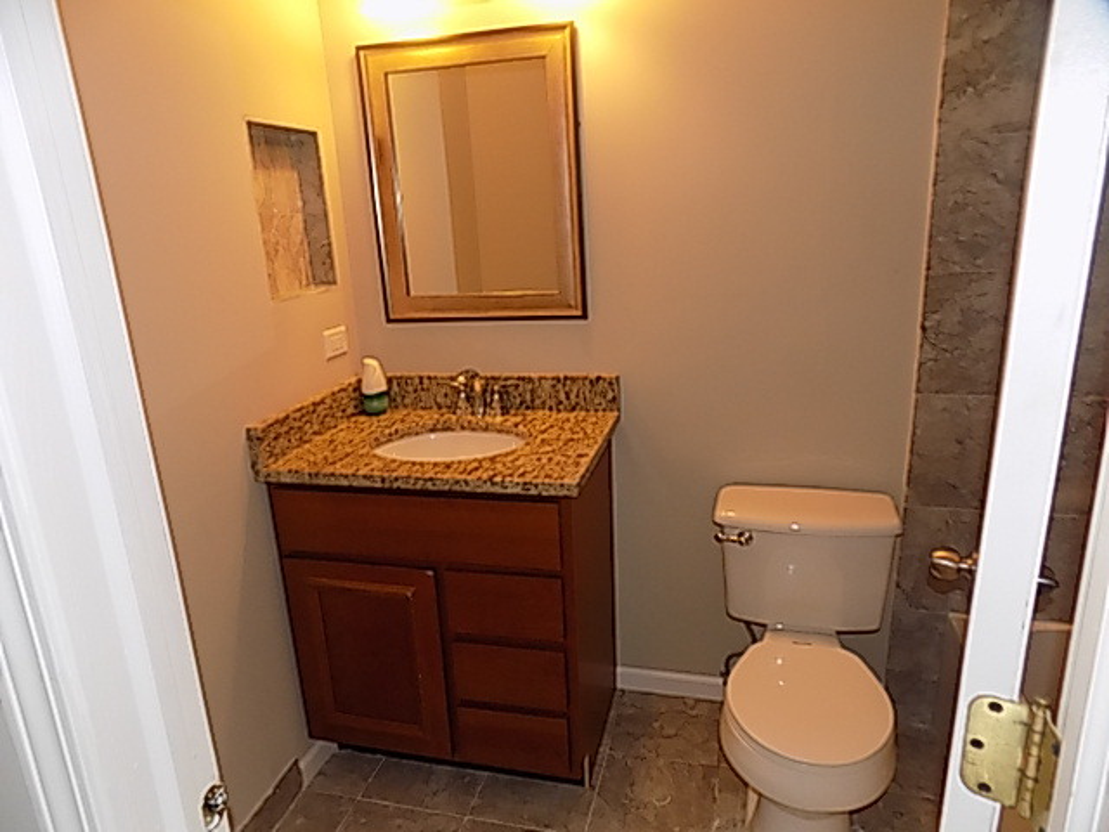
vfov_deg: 58.9
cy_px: 416
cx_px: 554
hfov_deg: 73.9
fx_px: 737
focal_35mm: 23
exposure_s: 1/30
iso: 200
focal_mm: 4
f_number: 3.1
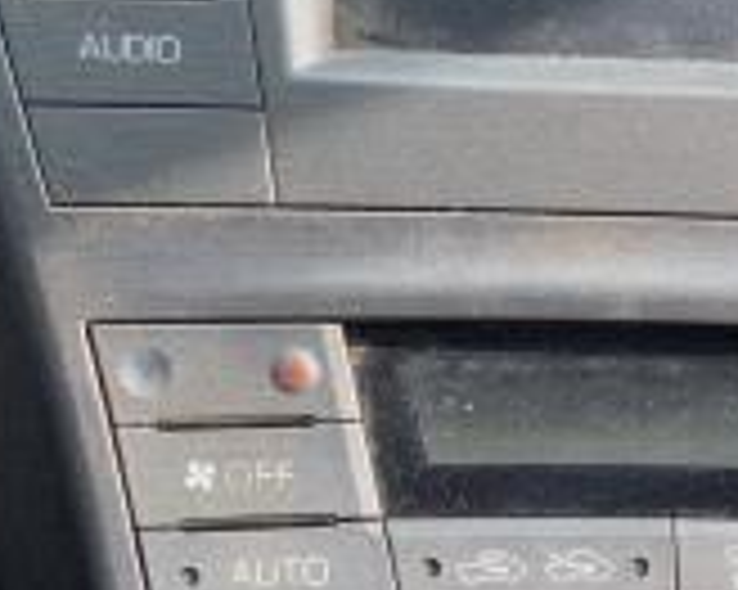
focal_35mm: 124
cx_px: 724
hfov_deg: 15.3
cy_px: 455
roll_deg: -7.4
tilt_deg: -34.4
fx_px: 2707
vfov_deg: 12.4
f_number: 1.8
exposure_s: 1/144
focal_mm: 4.25
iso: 25
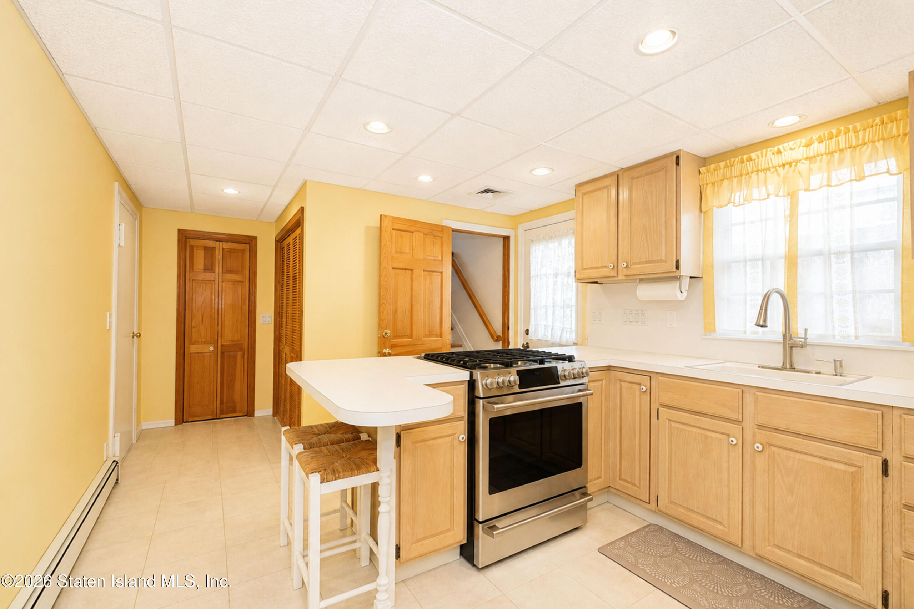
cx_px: 457
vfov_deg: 77.3
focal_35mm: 15
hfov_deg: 100.4
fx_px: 381
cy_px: 304
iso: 1600
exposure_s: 1/80
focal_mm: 10
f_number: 8
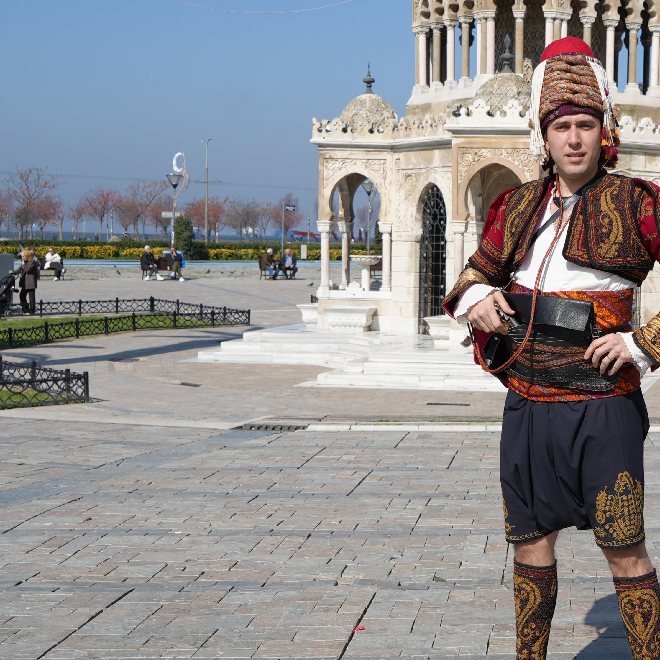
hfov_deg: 25.8
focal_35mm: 63
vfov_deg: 27.3
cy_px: 314
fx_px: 1359
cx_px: 672
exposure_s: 1/1000
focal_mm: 24
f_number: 5
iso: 100
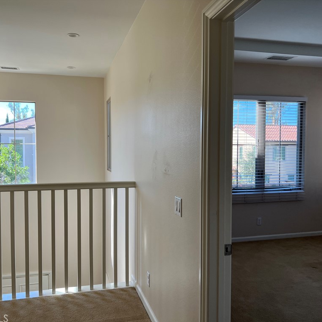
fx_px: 326
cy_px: 162
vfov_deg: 52.5
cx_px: 148
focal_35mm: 31
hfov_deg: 52.5
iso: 50
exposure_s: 1/282
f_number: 1.5
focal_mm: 5.7
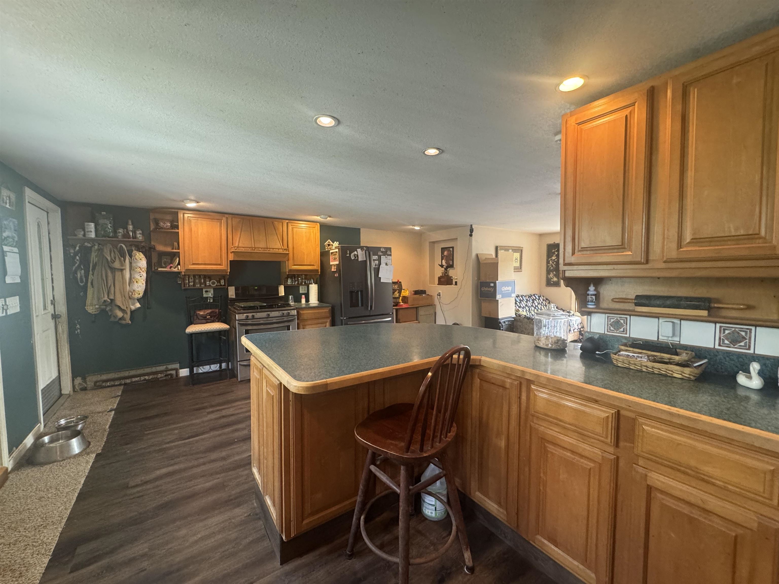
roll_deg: +0.8
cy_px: 292
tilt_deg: -5.0
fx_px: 315
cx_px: 390
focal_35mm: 14
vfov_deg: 85.7
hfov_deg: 102.1
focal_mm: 2.22
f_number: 2.2
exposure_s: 1/60
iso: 320
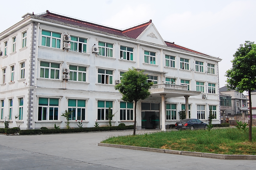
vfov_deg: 31.8
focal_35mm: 42
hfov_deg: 46.4
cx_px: 125
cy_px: 70
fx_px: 298
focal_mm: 22
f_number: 9
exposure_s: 1/160
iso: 200
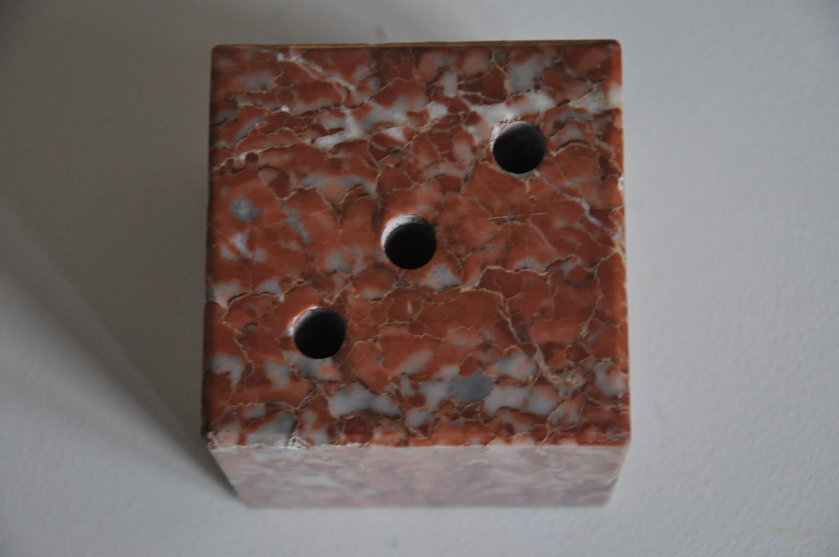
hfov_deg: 18.2
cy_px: 278
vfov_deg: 12.1
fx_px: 2619
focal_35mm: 112
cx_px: 420
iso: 1600
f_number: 5.3
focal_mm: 75
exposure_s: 1/13
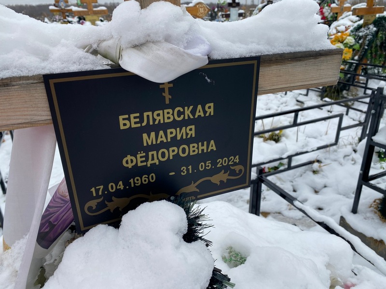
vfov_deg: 53.1
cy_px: 144
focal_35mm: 26
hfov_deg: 67.3
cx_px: 193
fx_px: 290
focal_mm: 4.25
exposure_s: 1/235
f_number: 1.8
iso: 32
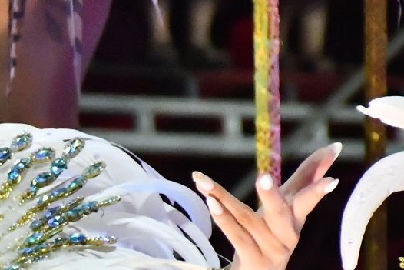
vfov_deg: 2.4
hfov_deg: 3.6
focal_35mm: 570
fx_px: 6398
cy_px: 344
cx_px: -225
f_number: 5.6
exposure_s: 1/400
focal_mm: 100
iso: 8000
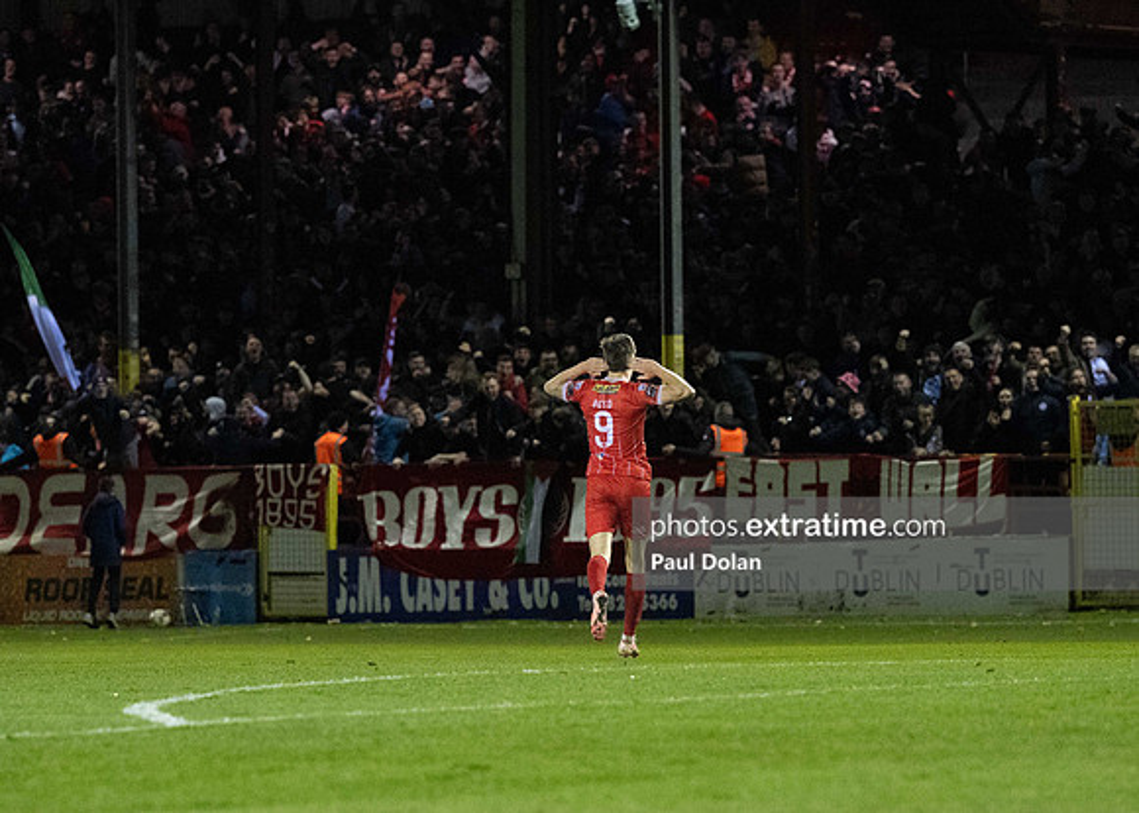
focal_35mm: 250
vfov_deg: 5.8
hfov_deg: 8.1
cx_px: 609
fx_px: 8073
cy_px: 543
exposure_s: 1/1250
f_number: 3.2
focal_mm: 145
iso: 6400
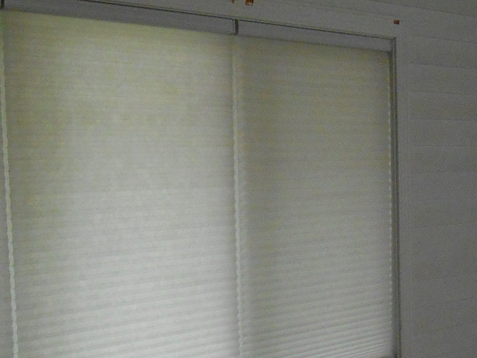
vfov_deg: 22.7
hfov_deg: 30.1
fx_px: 882
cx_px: 174
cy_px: 281
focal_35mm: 64
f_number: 3.5
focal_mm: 4.6
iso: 500
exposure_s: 1/125
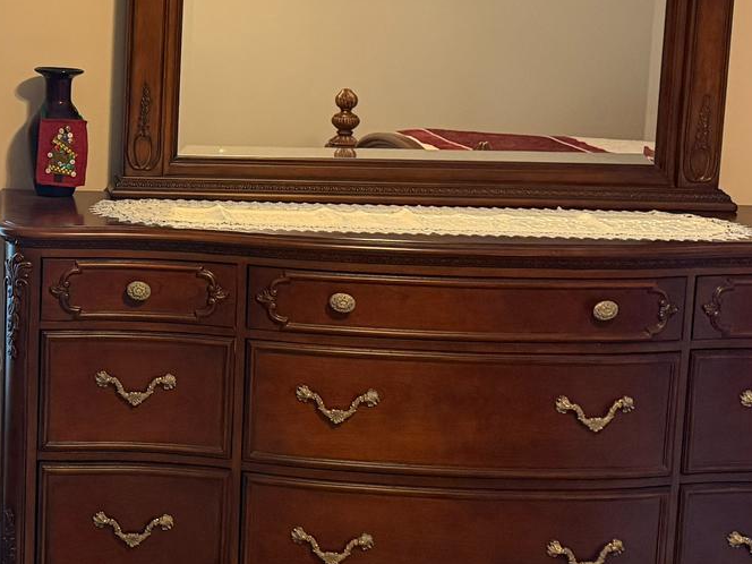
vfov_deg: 19.8
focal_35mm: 74
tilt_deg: -8.3
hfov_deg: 24.6
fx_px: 1608
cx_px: -67
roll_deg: -0.5
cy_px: 160
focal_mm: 6.76
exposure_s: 1/60
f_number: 1.78
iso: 500
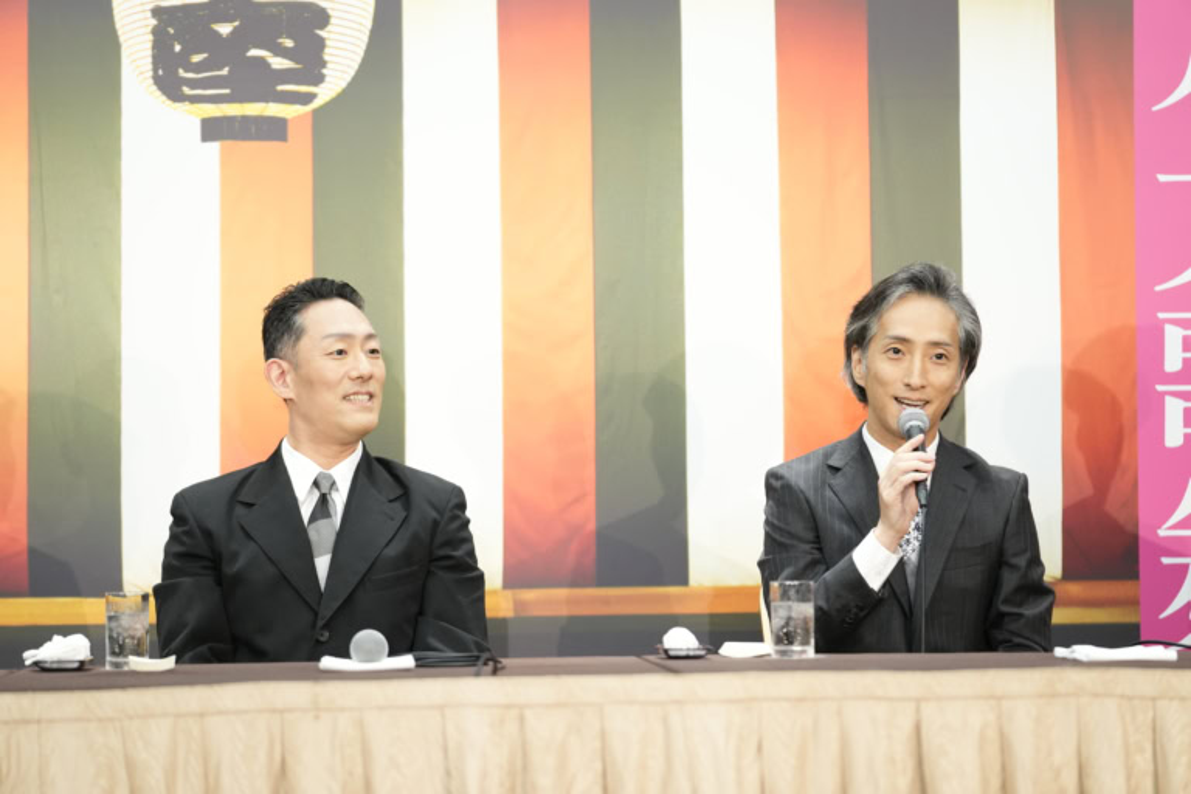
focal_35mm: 125
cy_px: 397
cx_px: 596
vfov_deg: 11.0
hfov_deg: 16.4
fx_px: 4135
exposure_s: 1/160
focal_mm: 125
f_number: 3.2
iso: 1000
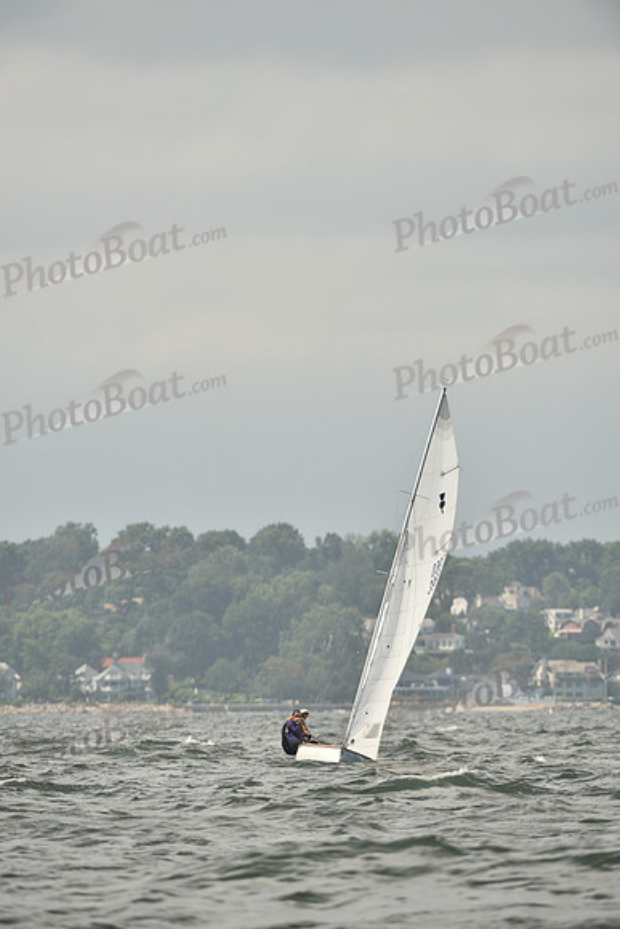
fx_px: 10326
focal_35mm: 400
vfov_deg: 5.2
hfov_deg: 3.4
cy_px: 464
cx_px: 310
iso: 250
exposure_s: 1/1600
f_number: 6.3
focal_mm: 400
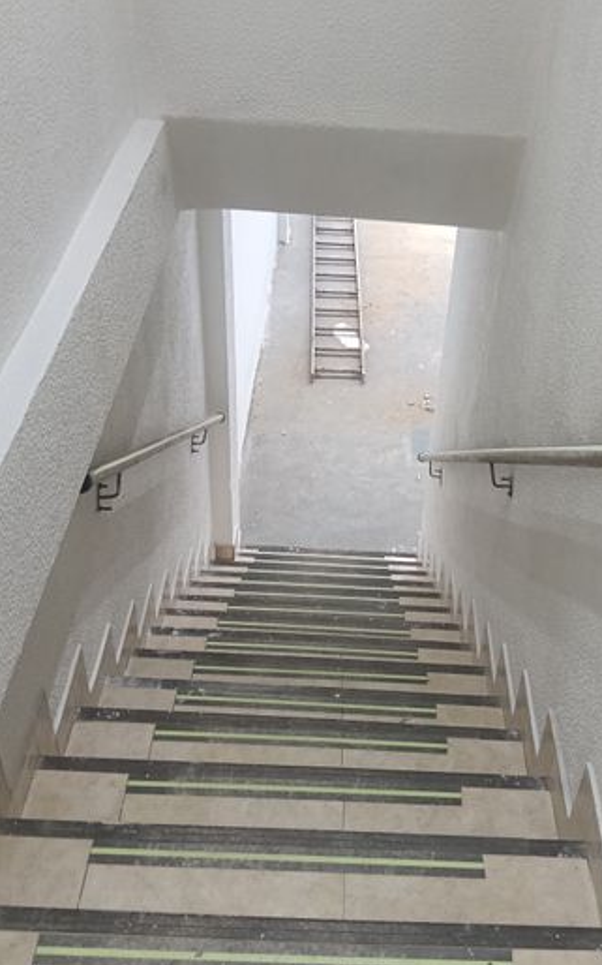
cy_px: 456
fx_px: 972
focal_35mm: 37
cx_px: 373
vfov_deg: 52.7
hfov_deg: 34.3
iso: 160
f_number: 1.8
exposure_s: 1/30
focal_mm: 3.98
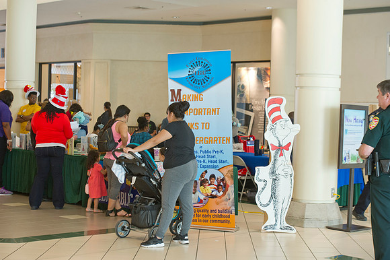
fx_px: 758
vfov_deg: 19.4
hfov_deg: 28.9
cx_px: 195
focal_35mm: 70
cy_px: 130
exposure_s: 1/60
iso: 1250
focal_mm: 70
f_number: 5
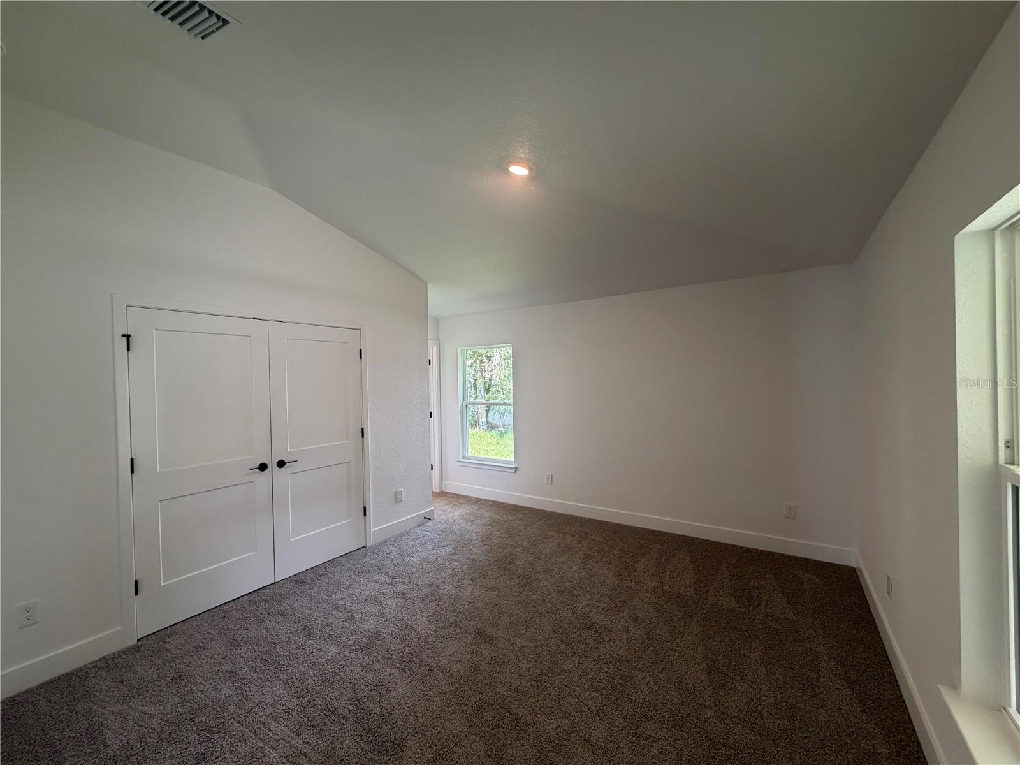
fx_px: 413
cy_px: 382
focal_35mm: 14
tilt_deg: +1.5
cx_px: 510
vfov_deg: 85.7
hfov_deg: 102.1
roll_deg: +1.9
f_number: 2.2
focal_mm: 2.22
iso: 200
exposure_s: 1/120
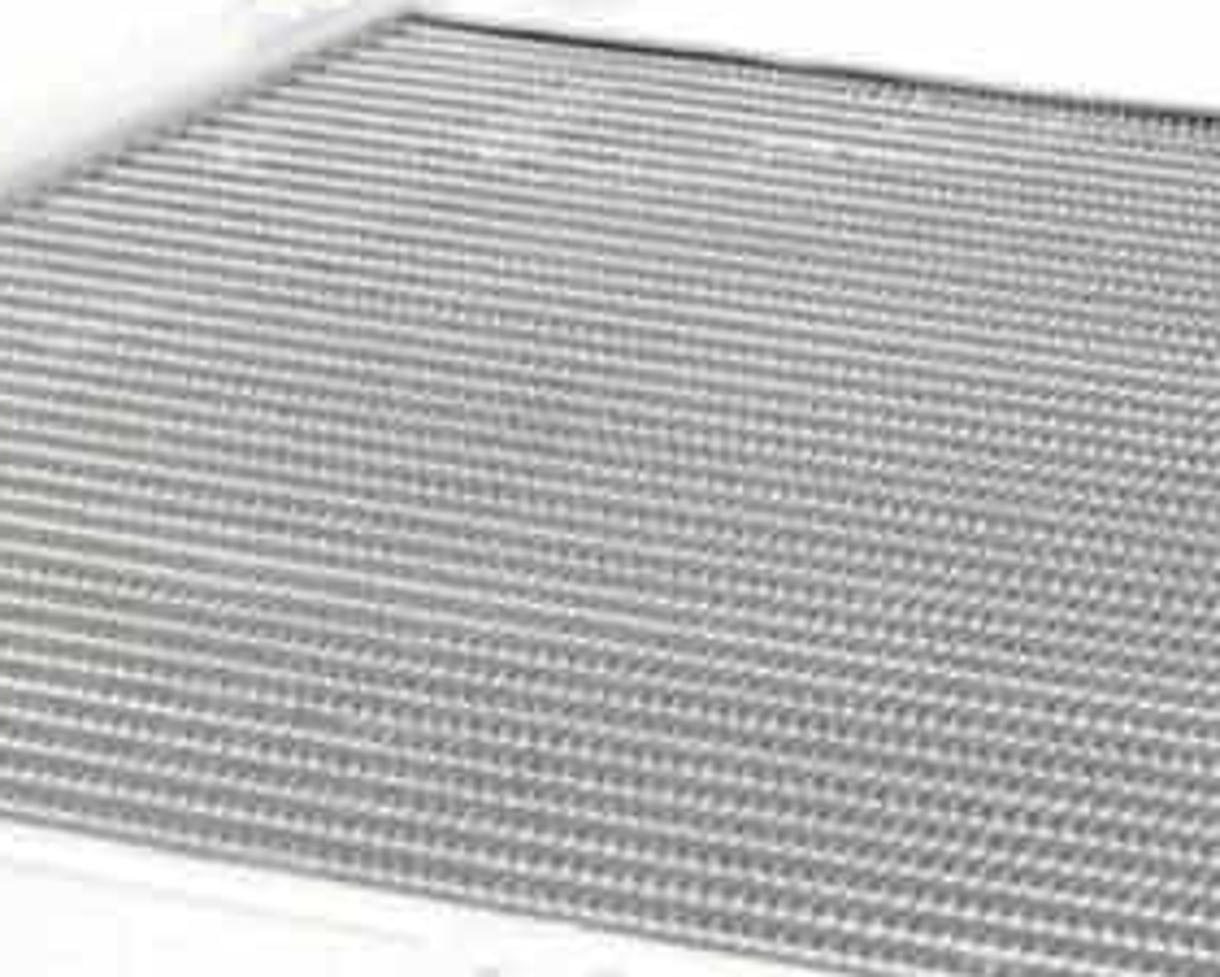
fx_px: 5960
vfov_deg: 9.4
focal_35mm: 165
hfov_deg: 11.4
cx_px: 1524
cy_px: 690
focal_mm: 22
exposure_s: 1/125
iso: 400
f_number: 5.6
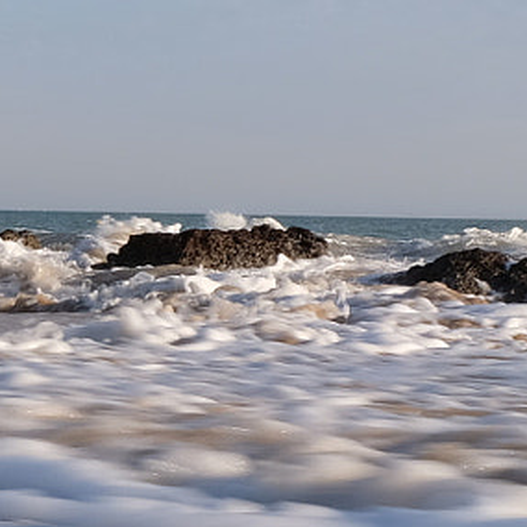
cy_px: 319
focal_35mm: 148
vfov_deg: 11.8
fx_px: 2549
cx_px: 383
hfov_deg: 11.8
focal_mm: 20.5
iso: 200
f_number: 22
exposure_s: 1/50
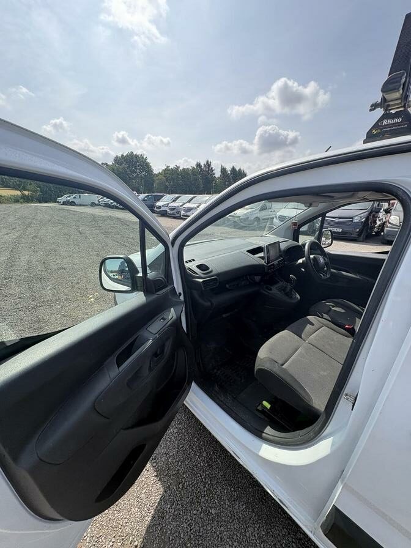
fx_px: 222
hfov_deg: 85.7
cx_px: 206
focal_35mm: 14
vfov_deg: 102.1
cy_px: 274
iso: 50
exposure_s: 1/544
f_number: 2.2
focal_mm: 2.22
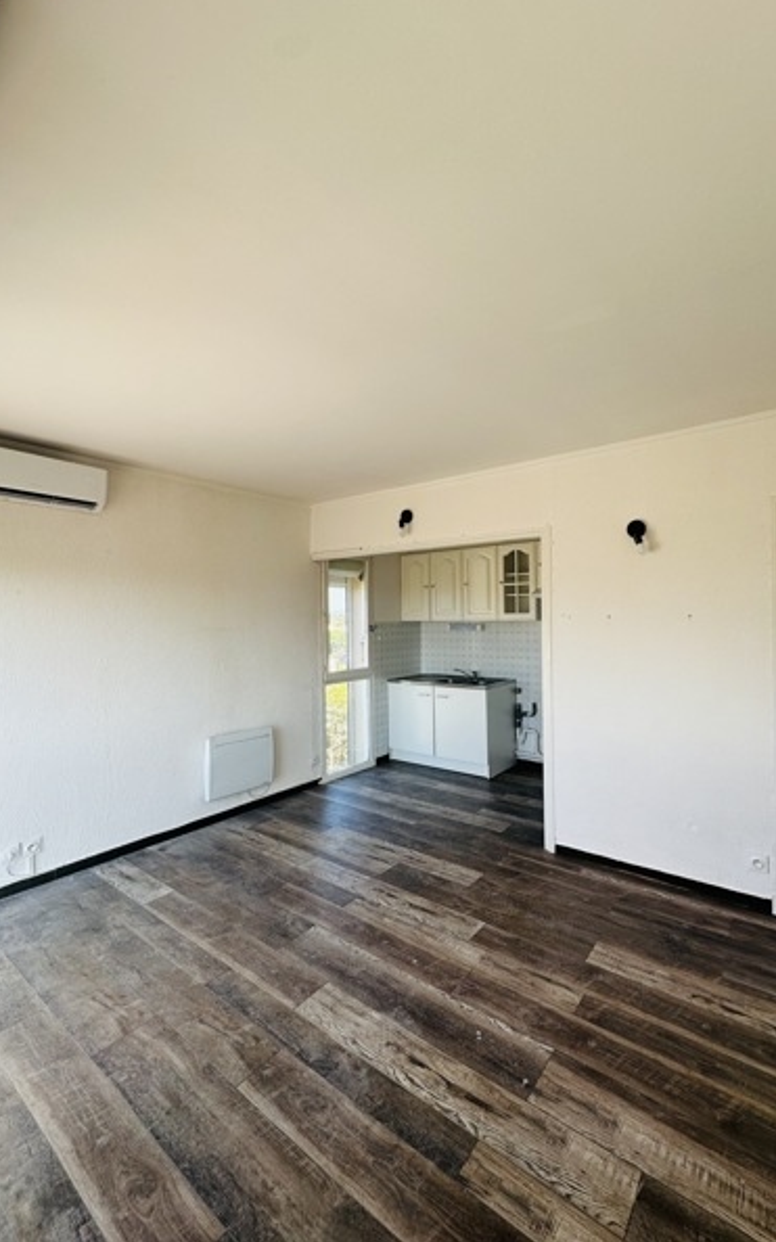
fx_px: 508
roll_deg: +0.1
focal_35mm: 15
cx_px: 446
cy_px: 617
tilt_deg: +0.4
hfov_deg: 74.3
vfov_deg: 101.5
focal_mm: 2.22
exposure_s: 1/191
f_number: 2.2
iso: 40
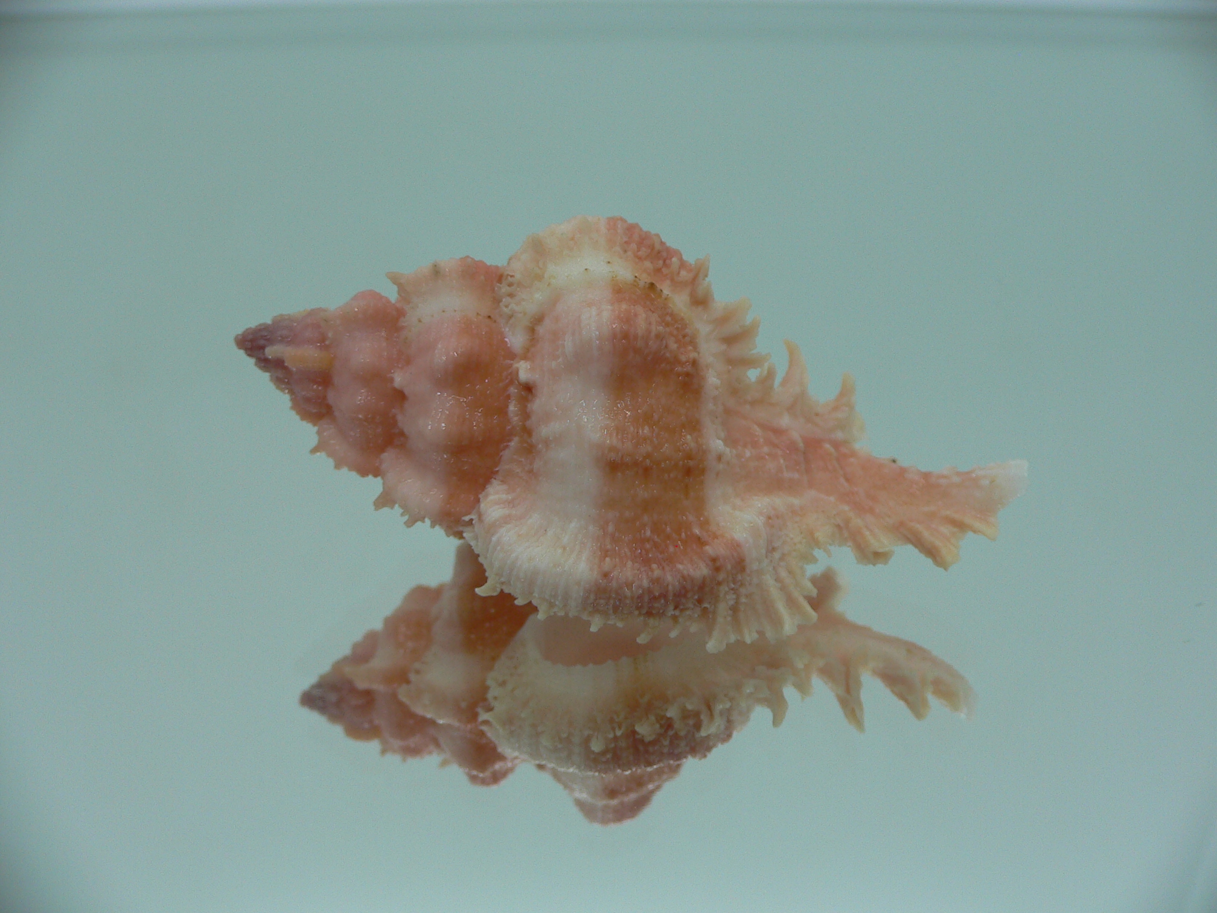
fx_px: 1231
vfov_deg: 40.7
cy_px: 456
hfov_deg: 52.6
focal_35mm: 35
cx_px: 608
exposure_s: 1/60
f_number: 2.8
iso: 80
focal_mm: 4.6
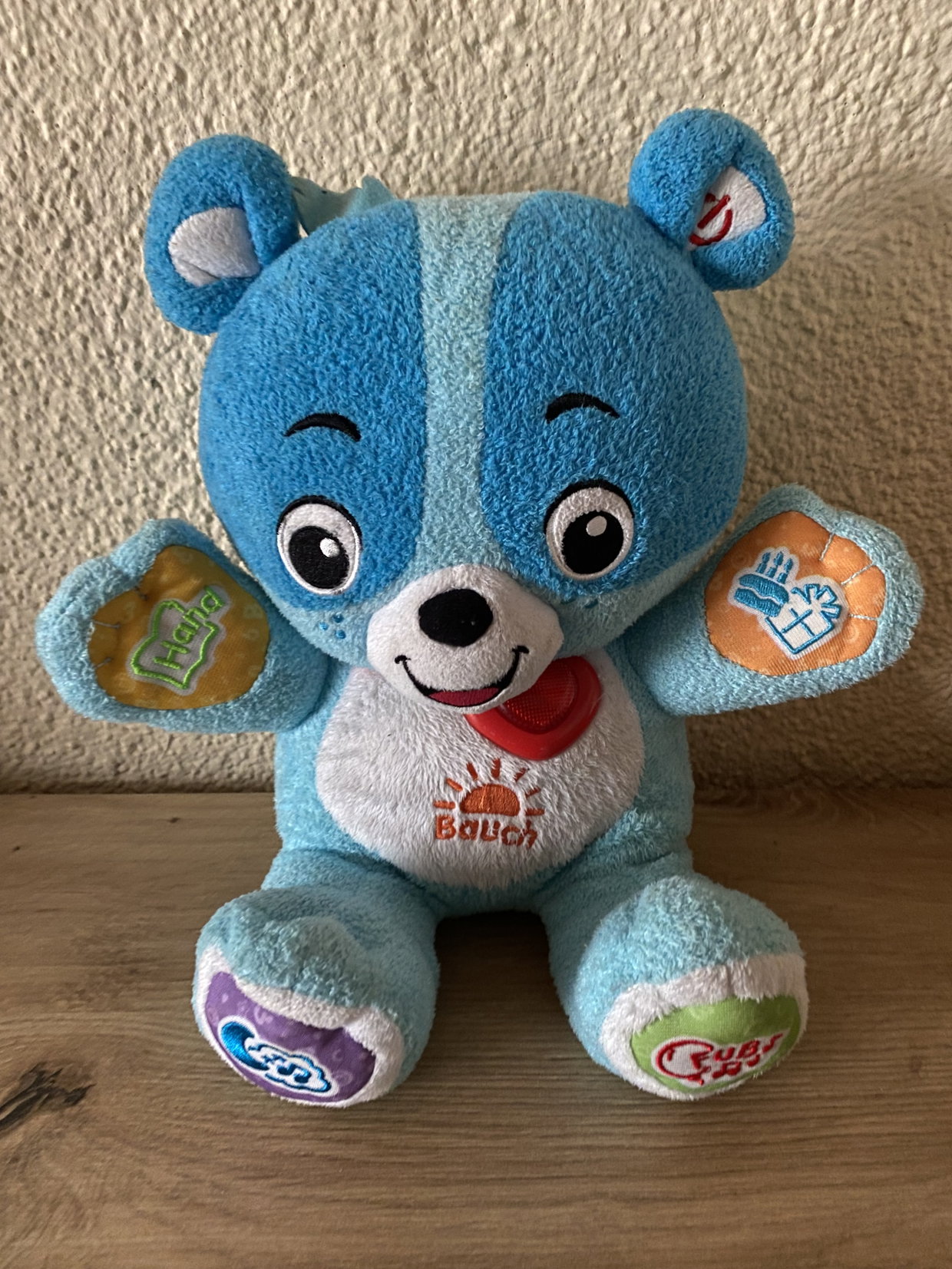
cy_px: 634
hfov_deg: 53.1
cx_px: 476
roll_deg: -2.4
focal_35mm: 26
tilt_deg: -29.3
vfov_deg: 67.3
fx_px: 953
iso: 500
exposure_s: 1/14
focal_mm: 4.25
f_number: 1.8
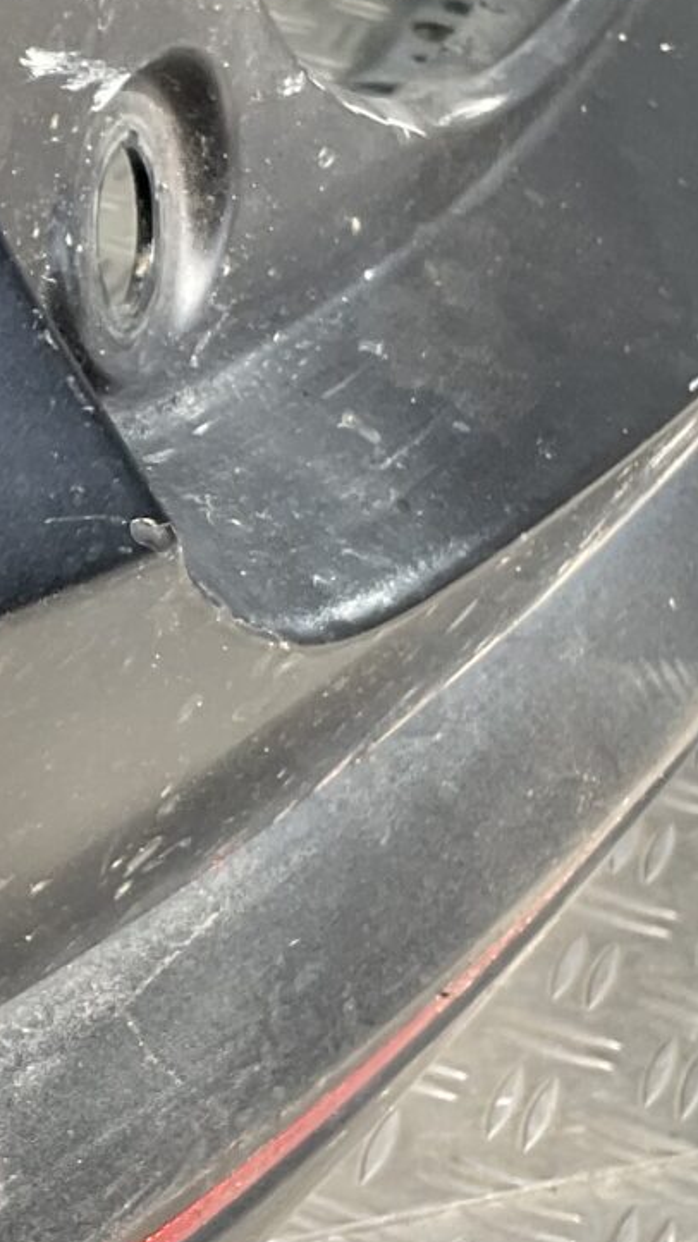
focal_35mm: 112
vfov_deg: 19.1
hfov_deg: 10.6
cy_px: 497
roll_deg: -5.4
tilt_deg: -30.5
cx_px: -236
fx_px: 3686
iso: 16
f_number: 1.8
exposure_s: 1/120
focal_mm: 3
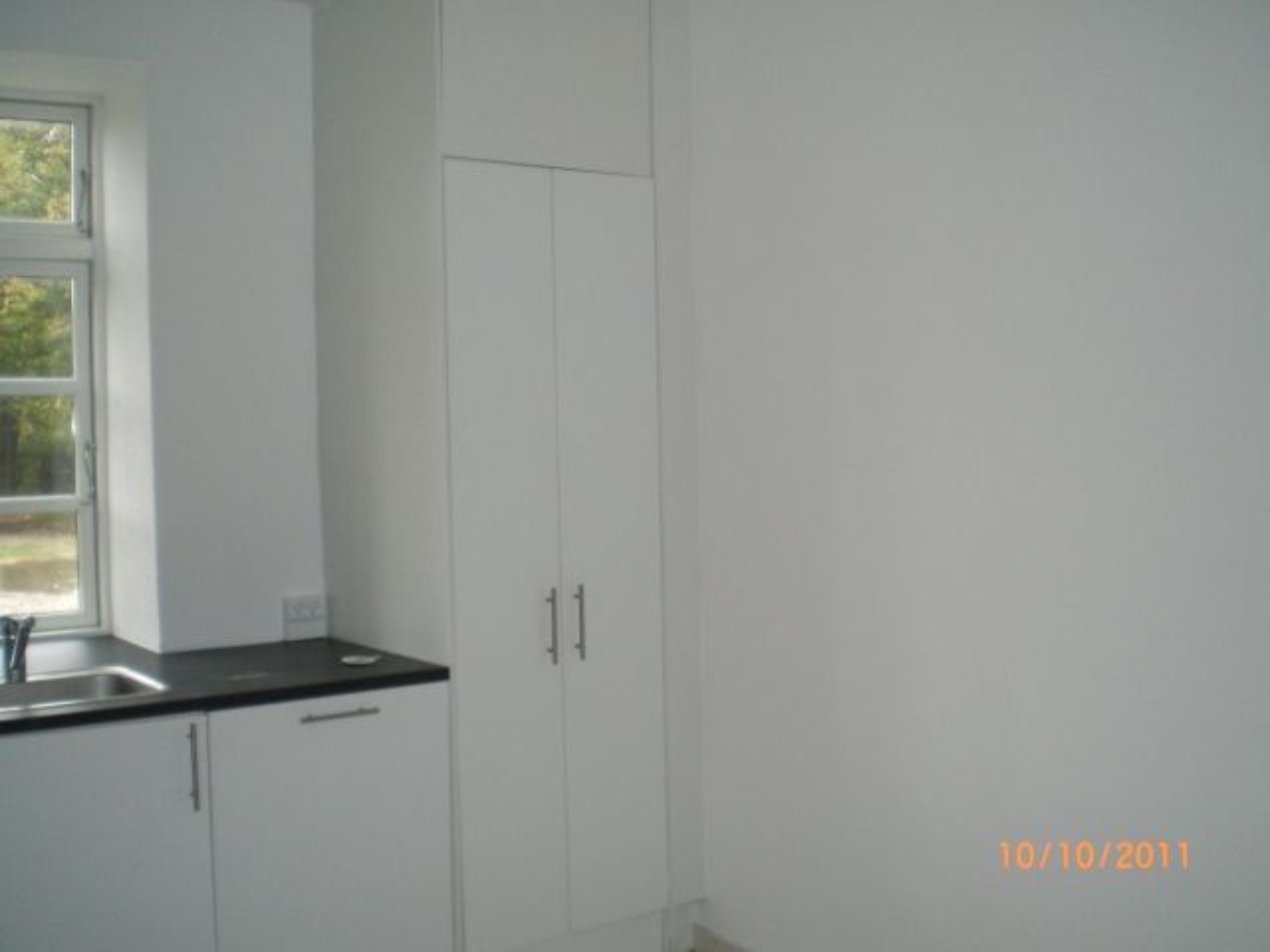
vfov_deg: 37.7
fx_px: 1394
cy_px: 476
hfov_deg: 49.0
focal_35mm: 38
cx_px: 635
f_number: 3.1
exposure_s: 1/60
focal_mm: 6.3
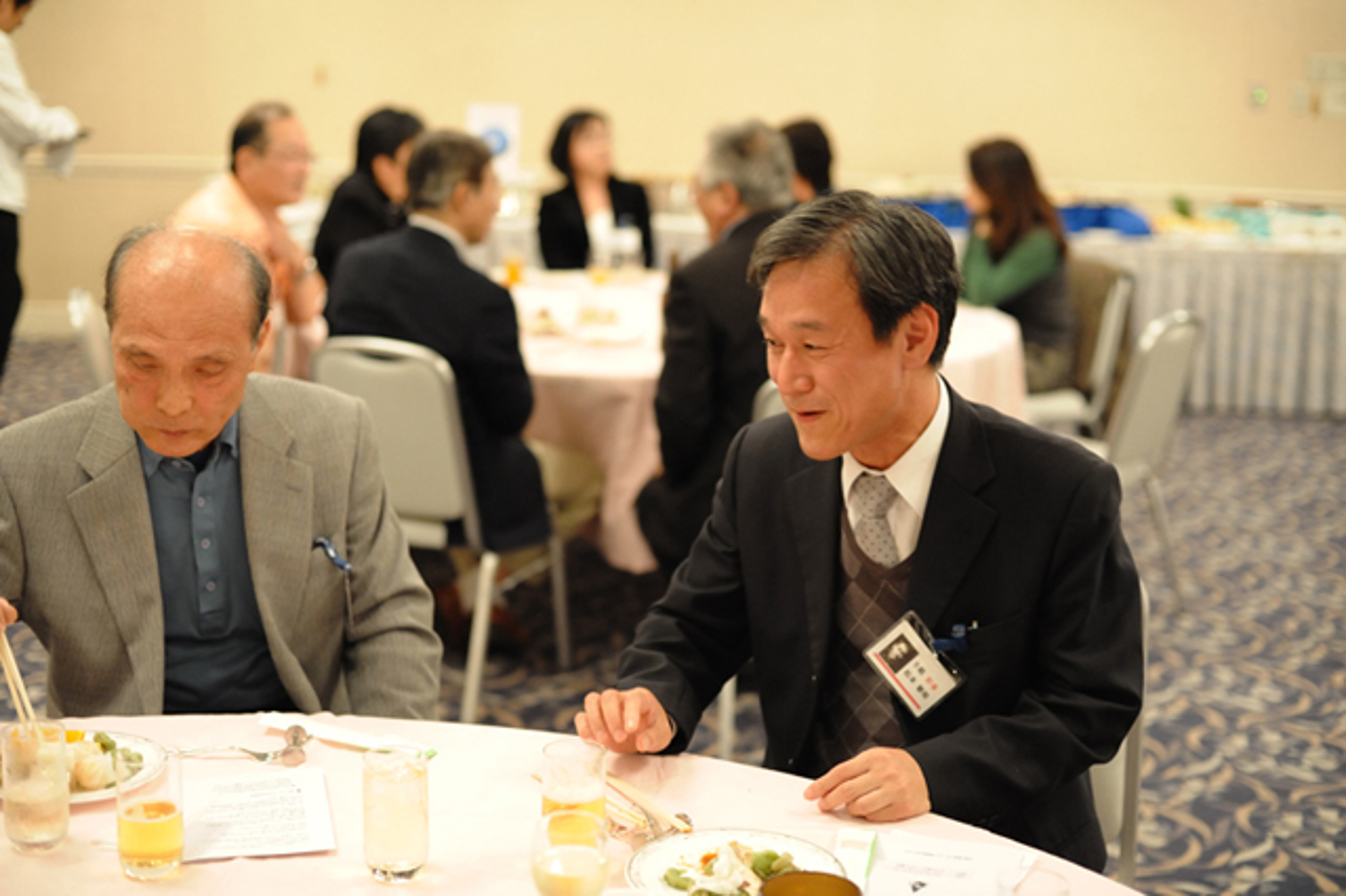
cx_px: 673
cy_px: 448
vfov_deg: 27.0
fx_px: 1868
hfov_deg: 39.6
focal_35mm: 50
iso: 2500
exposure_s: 1/100
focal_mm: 50
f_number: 2.8
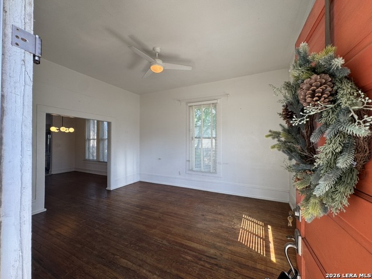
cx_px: 186
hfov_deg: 102.1
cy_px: 140
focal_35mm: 14
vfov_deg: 85.7
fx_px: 150
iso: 64
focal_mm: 2.22
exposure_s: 1/120
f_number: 2.2
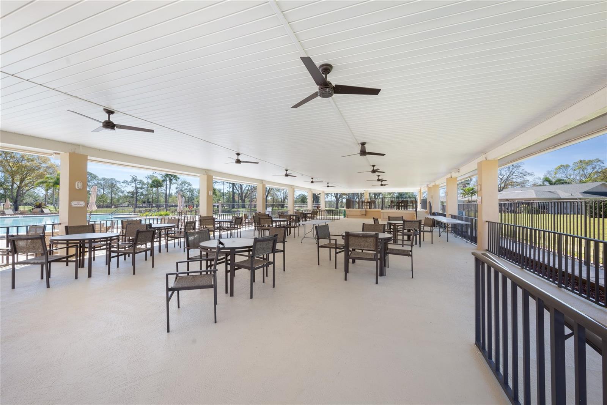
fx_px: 236
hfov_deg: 104.2
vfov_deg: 81.2
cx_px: 304
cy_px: 202
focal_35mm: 14
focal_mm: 14
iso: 250
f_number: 9
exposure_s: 1/25
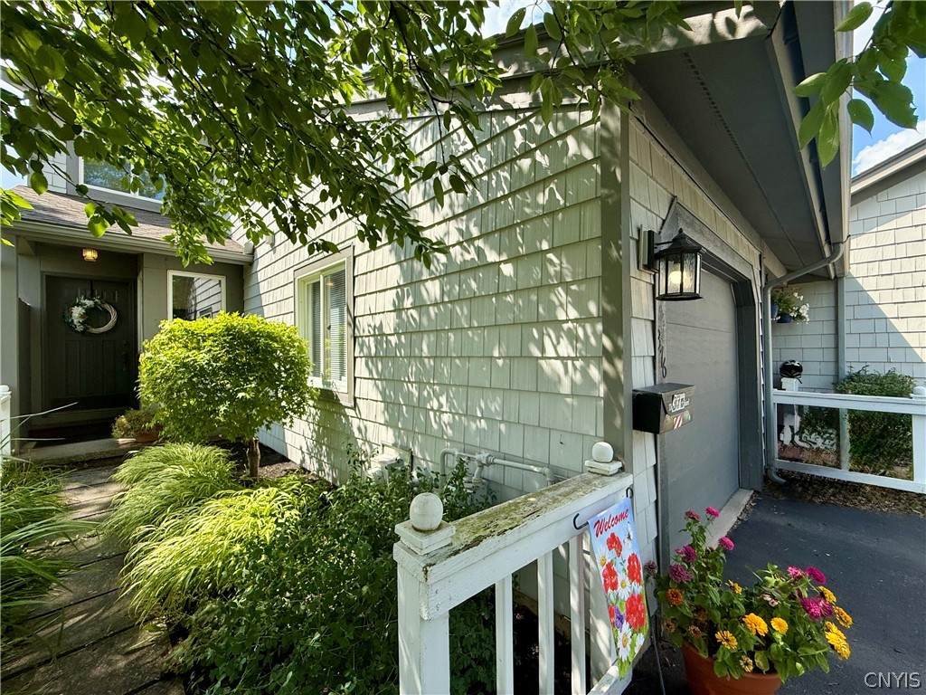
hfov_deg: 102.1
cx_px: 463
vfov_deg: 85.7
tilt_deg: +2.2
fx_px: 375
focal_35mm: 14
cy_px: 348
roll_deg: +0.2
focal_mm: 2.22
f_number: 2.2
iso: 50
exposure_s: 1/955
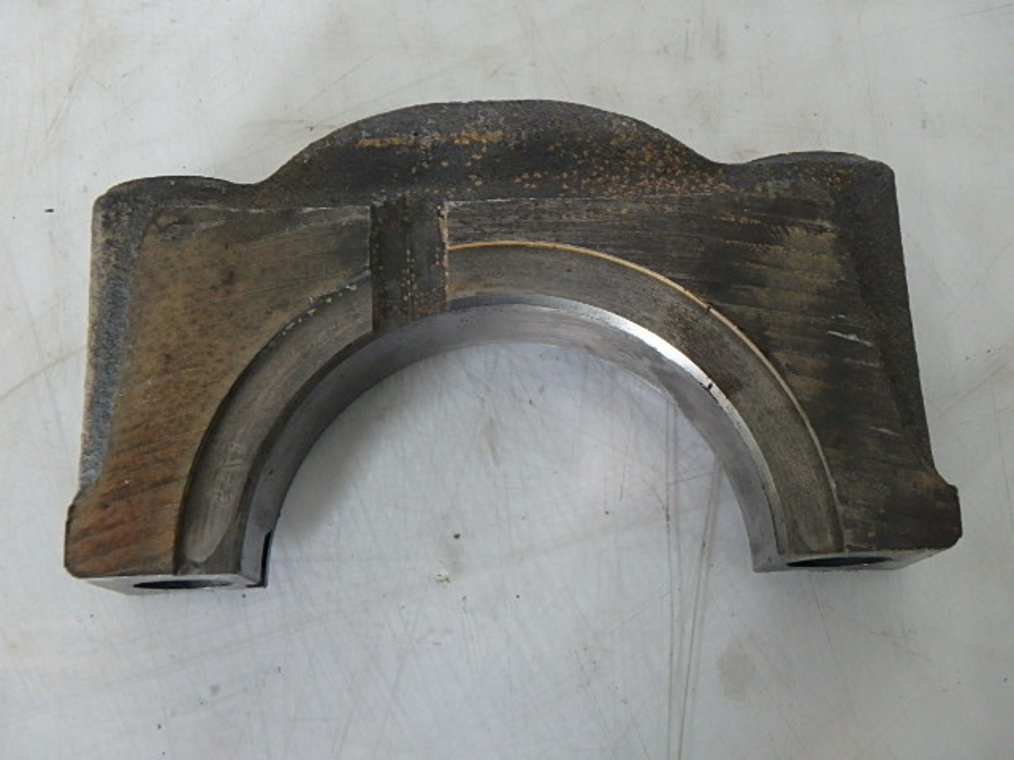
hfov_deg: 38.9
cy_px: 380
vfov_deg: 29.7
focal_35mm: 49
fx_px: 1435
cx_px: 507
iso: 500
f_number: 5.2
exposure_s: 1/50
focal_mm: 8.7
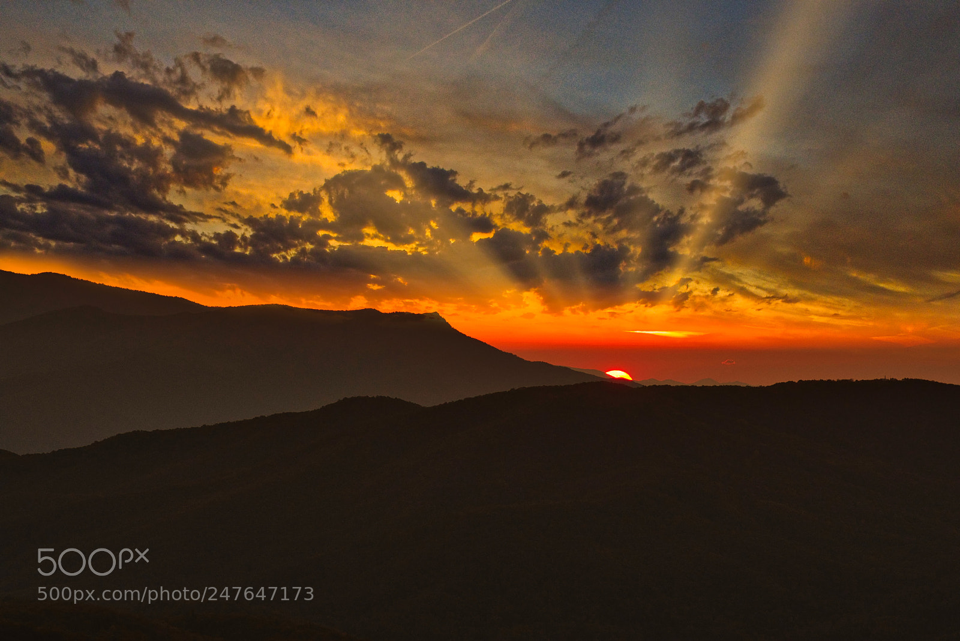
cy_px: 320
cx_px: 480
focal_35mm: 150
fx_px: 4001
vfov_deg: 9.2
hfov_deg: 13.7
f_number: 9
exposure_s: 1/200
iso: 400
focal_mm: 100
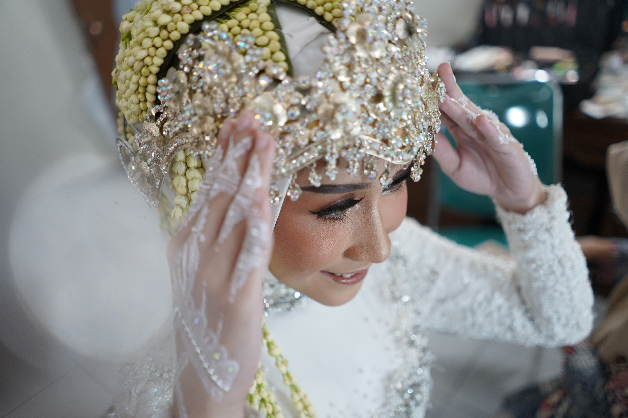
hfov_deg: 65.5
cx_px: 314
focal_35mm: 28
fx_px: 488
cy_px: 209
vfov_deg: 46.4
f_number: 2
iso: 400
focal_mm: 28
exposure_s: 1/160
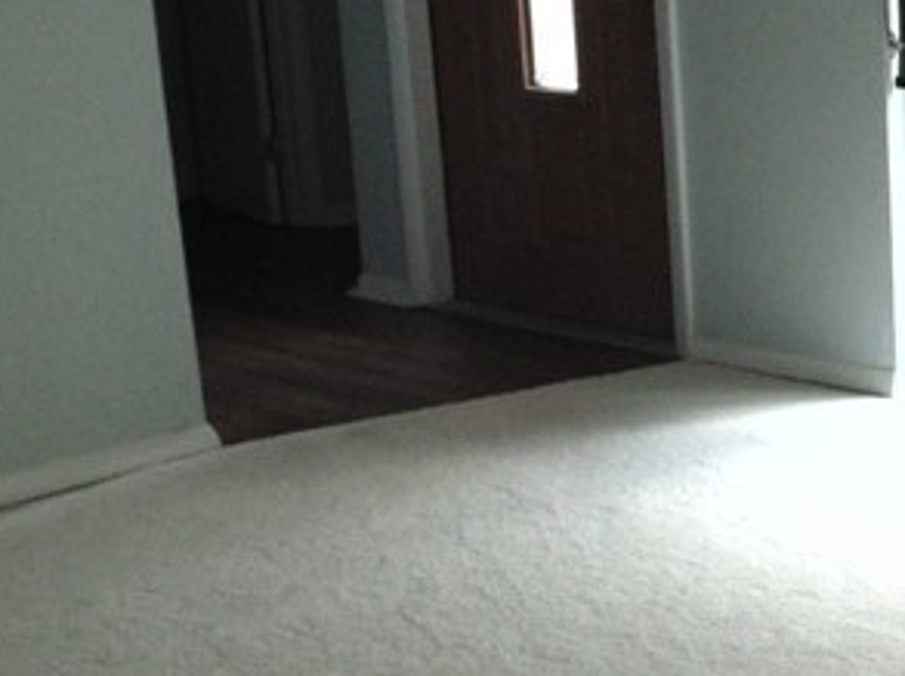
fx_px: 2011
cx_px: 1019
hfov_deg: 23.6
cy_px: 361
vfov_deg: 19.1
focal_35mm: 77
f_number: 3.1
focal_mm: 4
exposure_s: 1/30
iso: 200
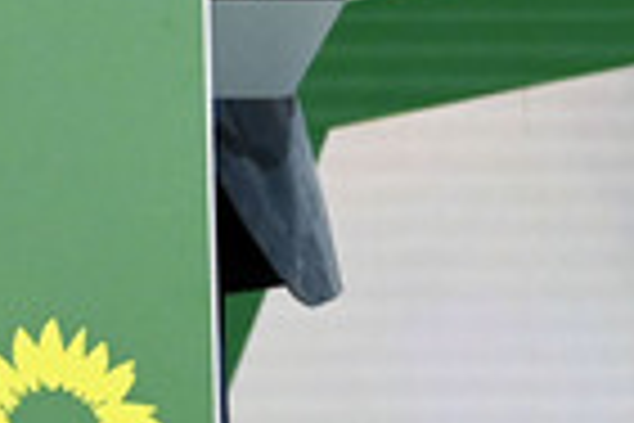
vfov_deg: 4.1
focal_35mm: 335
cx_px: -2
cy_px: 0
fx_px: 5899
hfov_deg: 6.1
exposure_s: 1/320
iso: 8000
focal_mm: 105
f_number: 5.6
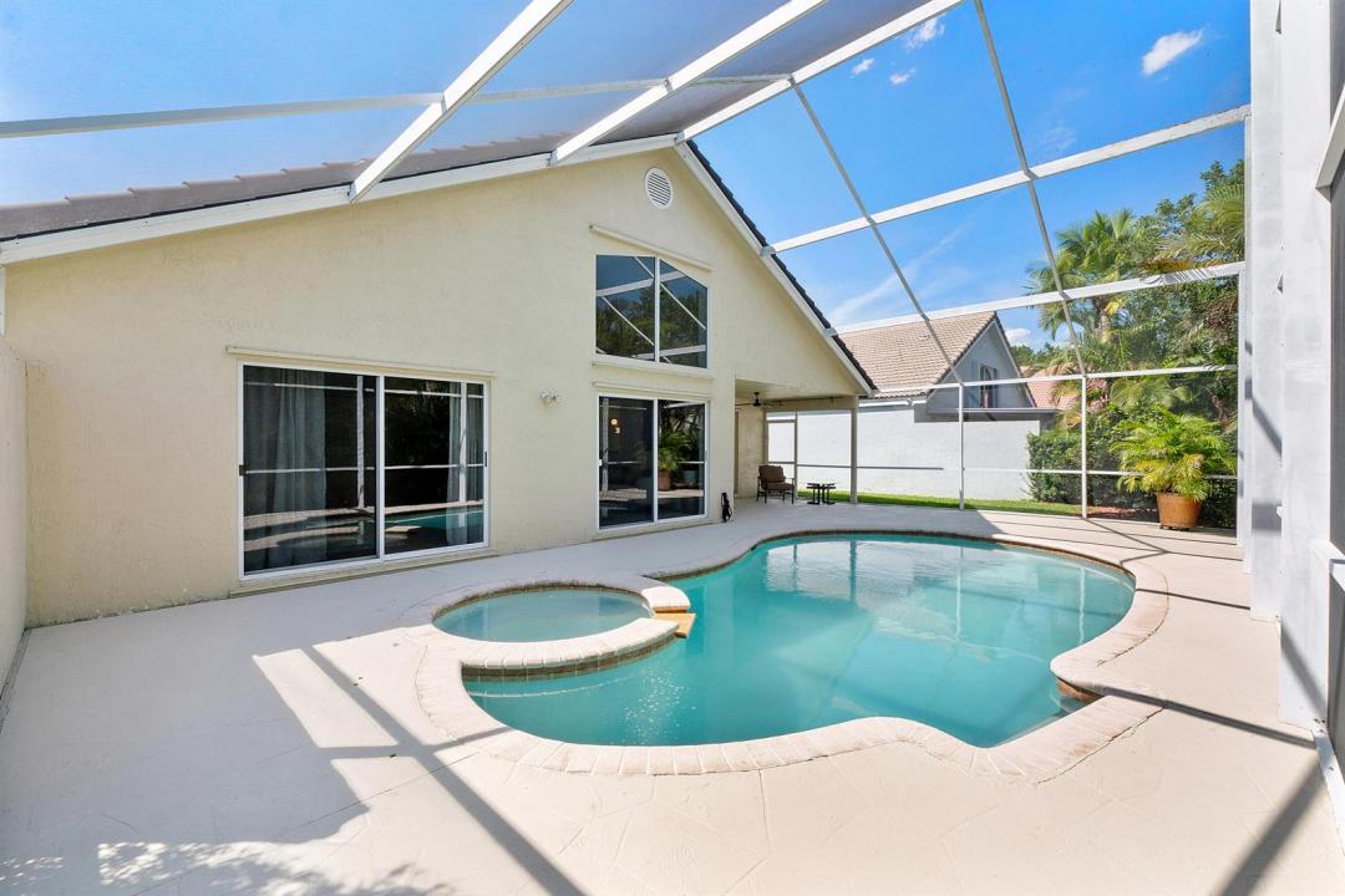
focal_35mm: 15
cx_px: 672
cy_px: 448
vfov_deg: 77.3
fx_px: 560
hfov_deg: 100.4
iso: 500
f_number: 9
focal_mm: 10
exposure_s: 1/800
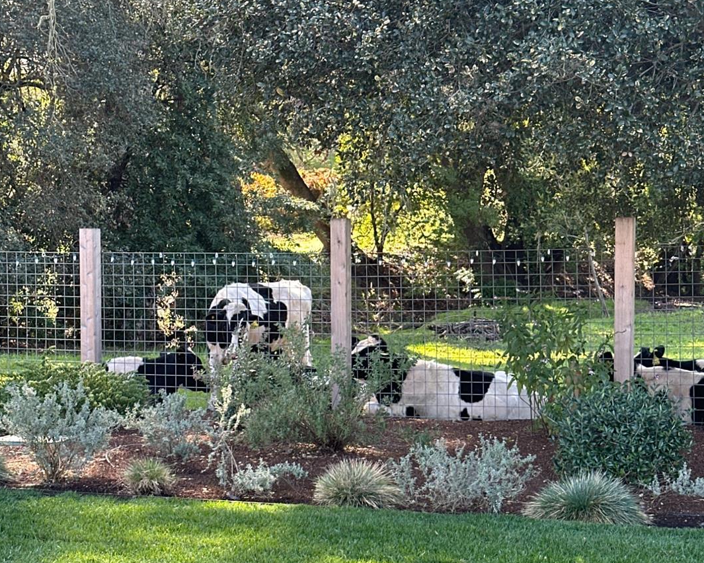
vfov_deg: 23.1
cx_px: 363
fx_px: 1375
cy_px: 314
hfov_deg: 28.7
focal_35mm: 66
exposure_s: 1/141
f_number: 1.78
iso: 50
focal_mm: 6.86
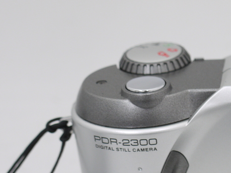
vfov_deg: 11.7
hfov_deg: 15.4
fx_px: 827
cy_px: 209
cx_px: 262
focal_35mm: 124
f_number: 4.8
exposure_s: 1/30
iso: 200
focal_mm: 24
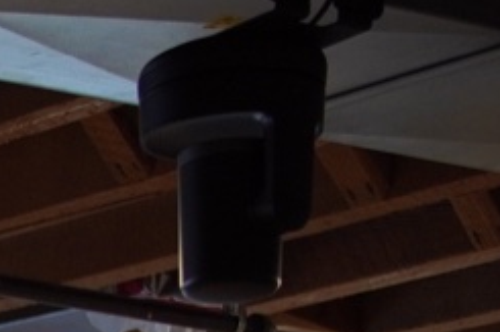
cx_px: -1100
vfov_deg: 5.7
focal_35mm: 225
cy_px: 1037
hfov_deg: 7.7
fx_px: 3126
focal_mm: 23
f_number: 4
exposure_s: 1/60
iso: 250
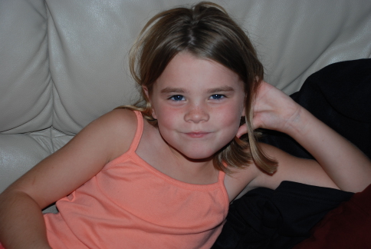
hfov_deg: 28.0
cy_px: 124
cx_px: 186
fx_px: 743
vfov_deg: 19.0
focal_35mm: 72
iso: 200
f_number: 4.8
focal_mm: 48
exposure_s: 1/60
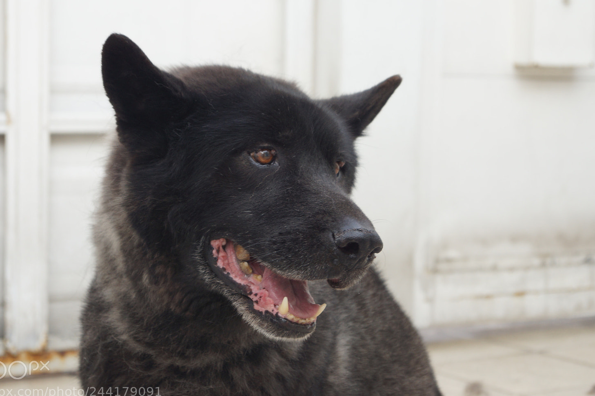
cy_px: 206
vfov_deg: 15.1
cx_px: 275
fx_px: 1496
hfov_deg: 22.5
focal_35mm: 91
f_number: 5.6
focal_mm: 55
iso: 200
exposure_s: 1/100
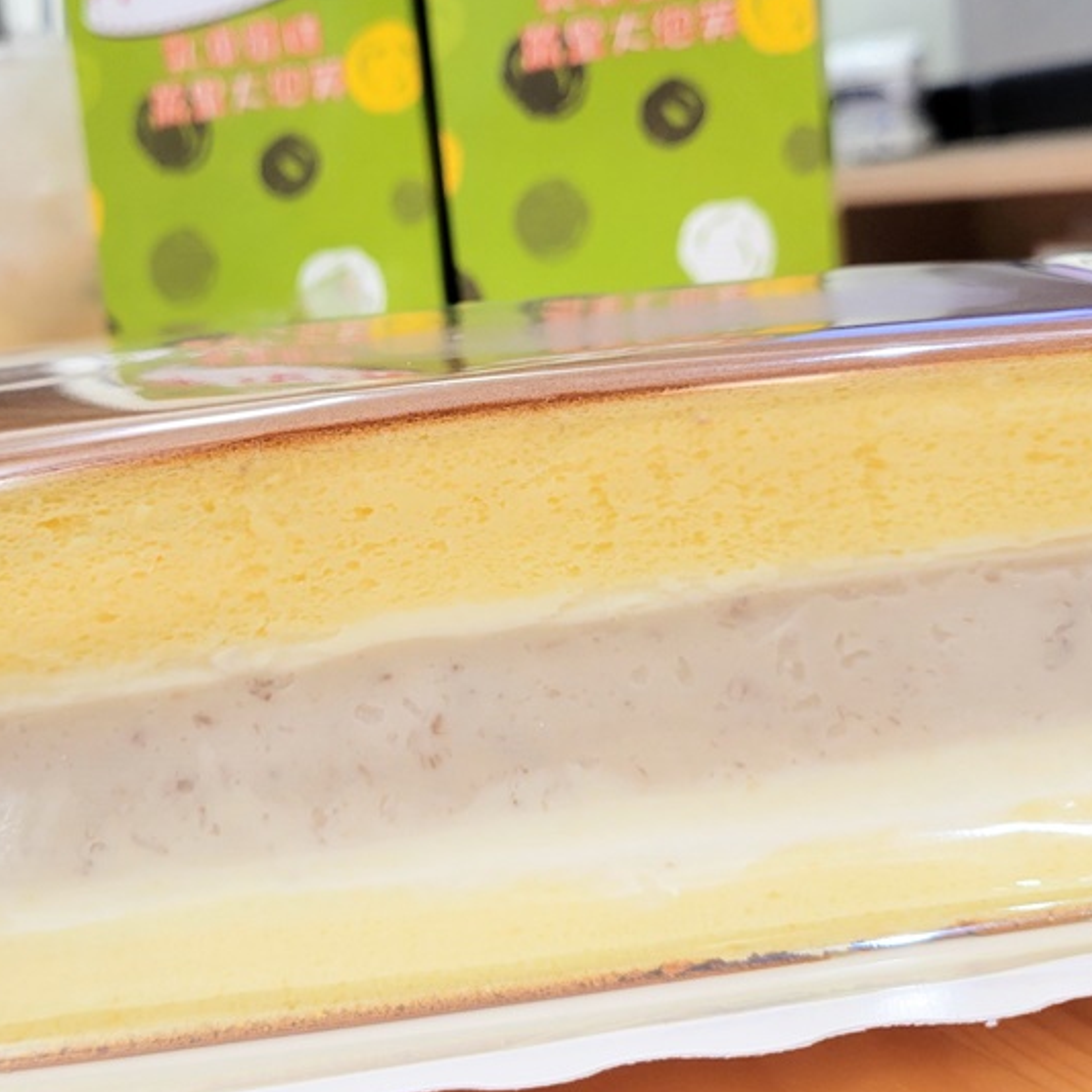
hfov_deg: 38.9
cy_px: 458
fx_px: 1535
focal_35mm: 43
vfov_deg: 39.1
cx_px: 395
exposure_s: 1/40
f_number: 1.8
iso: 200
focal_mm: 5.4
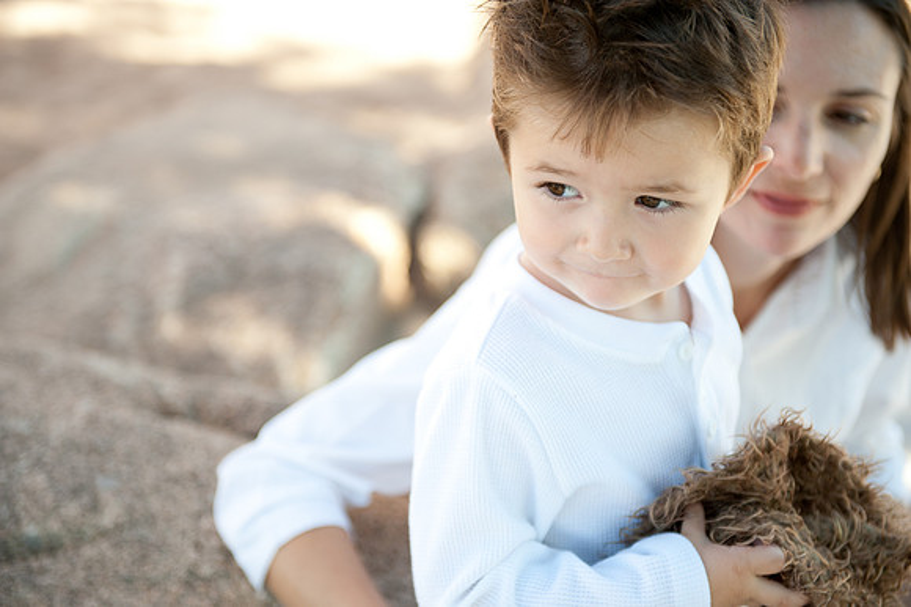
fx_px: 1770
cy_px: 304
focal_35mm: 70
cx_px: 456
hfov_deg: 28.9
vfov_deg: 19.4
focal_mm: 70
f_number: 2.8
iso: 200
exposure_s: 1/500
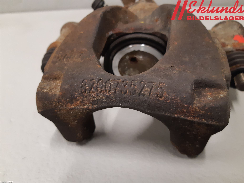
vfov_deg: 53.1
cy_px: 92
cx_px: 122
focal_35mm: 26
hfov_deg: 67.3
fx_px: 183
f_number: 1.7
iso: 200
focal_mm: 3.93
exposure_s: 1/50
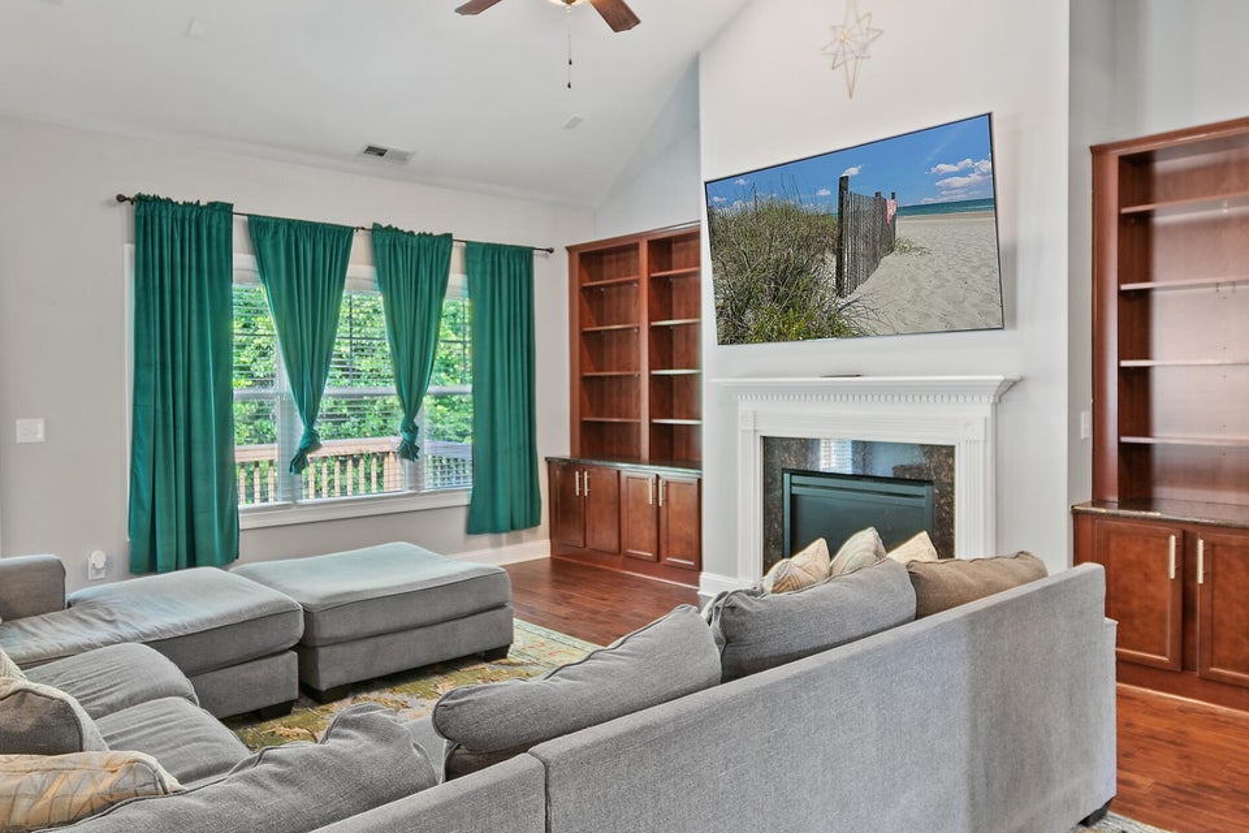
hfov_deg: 73.6
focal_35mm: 24
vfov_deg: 53.1
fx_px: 833
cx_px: 571
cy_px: 403
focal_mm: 10
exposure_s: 1.6
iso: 100
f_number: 4.5
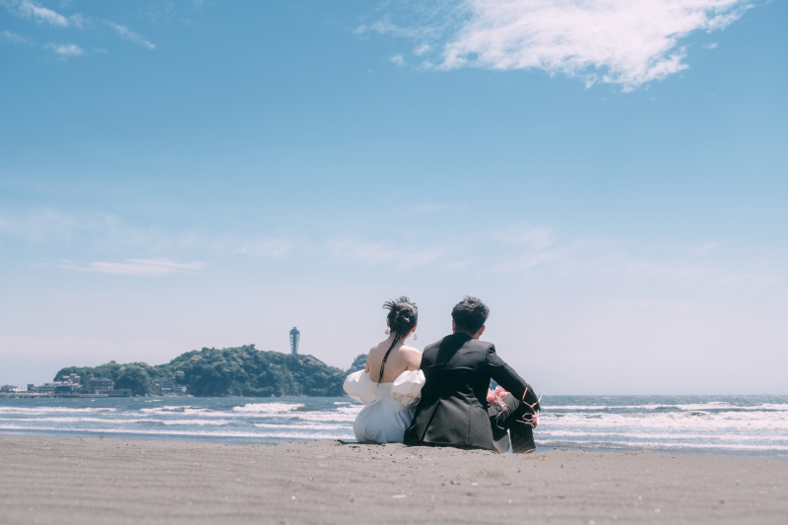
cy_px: 262
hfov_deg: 44.5
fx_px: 963
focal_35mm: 44
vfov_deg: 30.5
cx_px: 394
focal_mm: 29.2
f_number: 4.5
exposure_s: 1/500
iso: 160
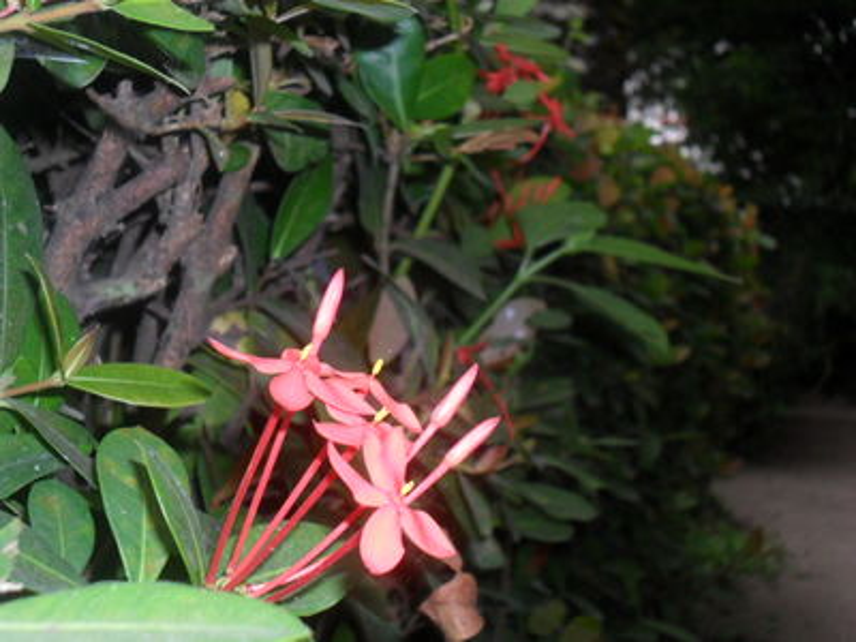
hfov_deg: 36.8
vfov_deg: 28.0
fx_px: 1286
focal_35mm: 52
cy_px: 321
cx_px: 428
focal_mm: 9.3
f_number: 12.6
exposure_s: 1/60
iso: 160
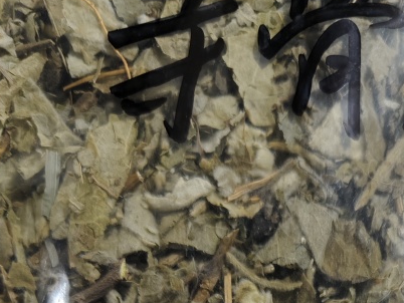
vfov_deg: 20.2
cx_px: 323
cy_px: 472
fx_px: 712
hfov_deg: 30.9
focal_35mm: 61
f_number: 1.88
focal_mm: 5.56
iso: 809
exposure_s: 1/50
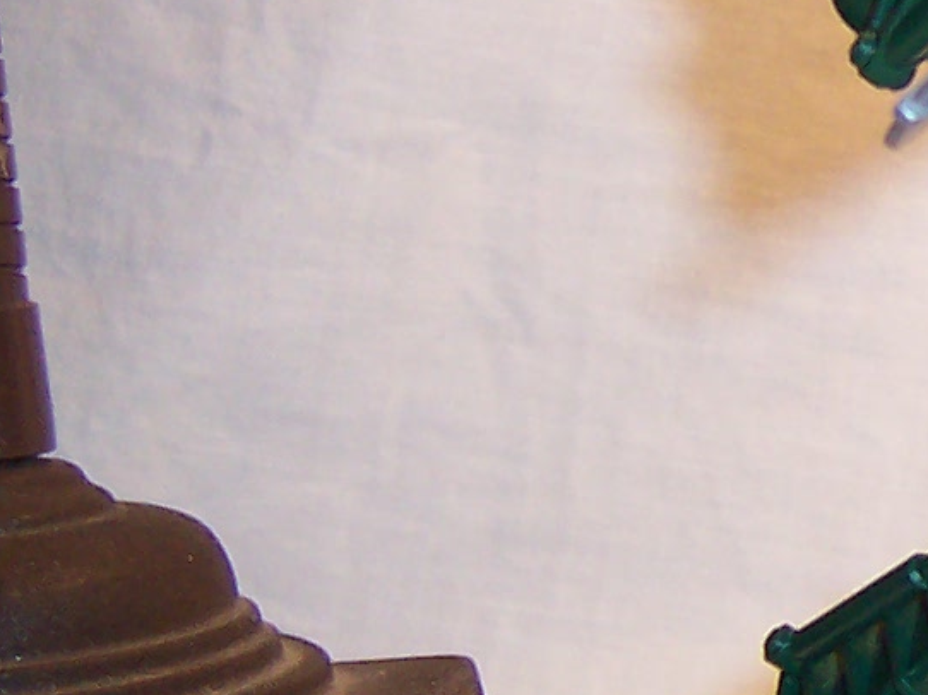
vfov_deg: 11.0
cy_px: 240
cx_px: 1609
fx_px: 3618
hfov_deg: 13.3
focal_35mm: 135
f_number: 2.8
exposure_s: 1/60
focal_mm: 5.6
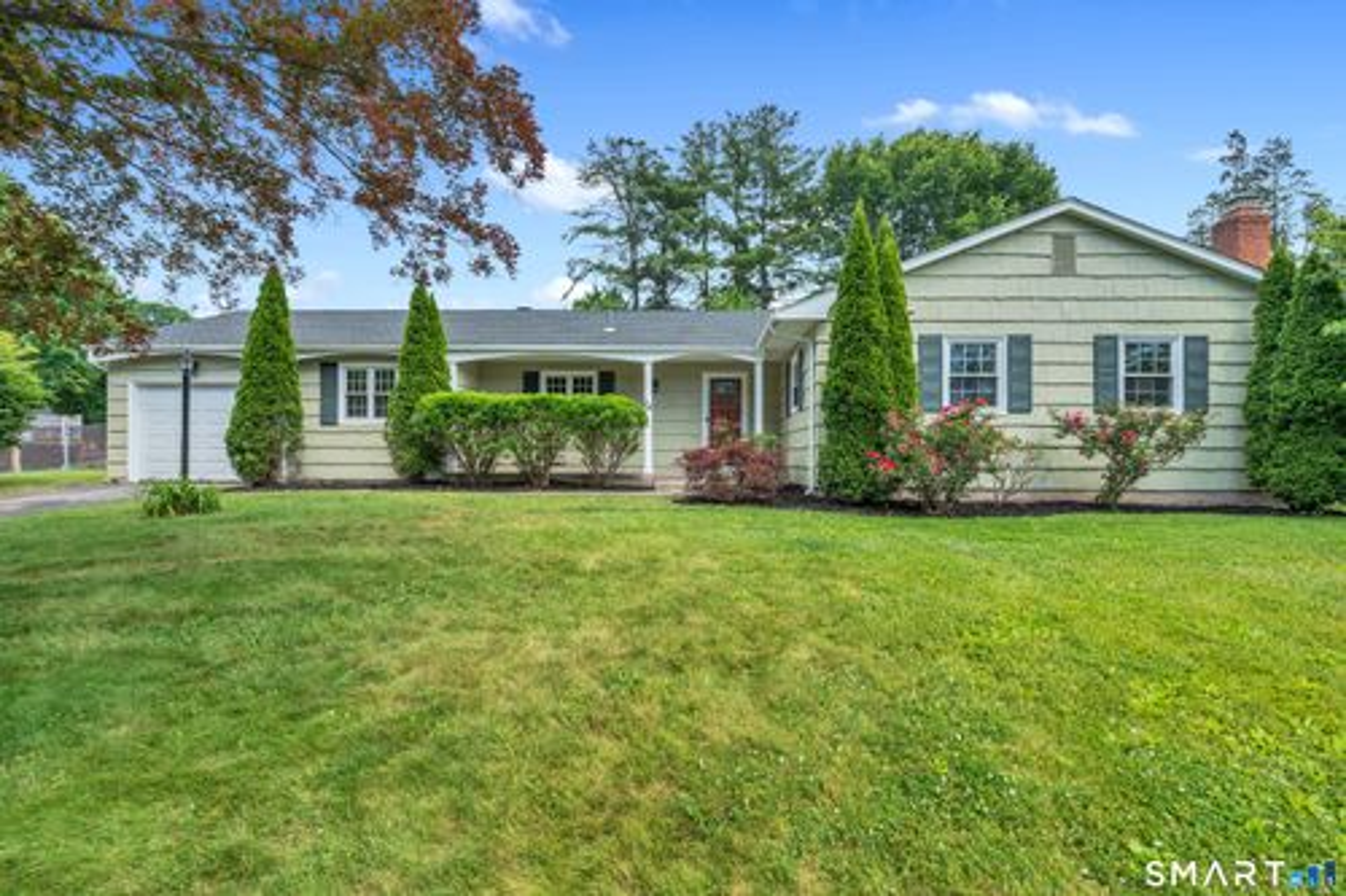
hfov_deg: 96.8
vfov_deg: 73.7
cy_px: 448
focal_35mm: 16
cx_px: 673
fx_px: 598
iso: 400
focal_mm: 16
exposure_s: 1/100
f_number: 8
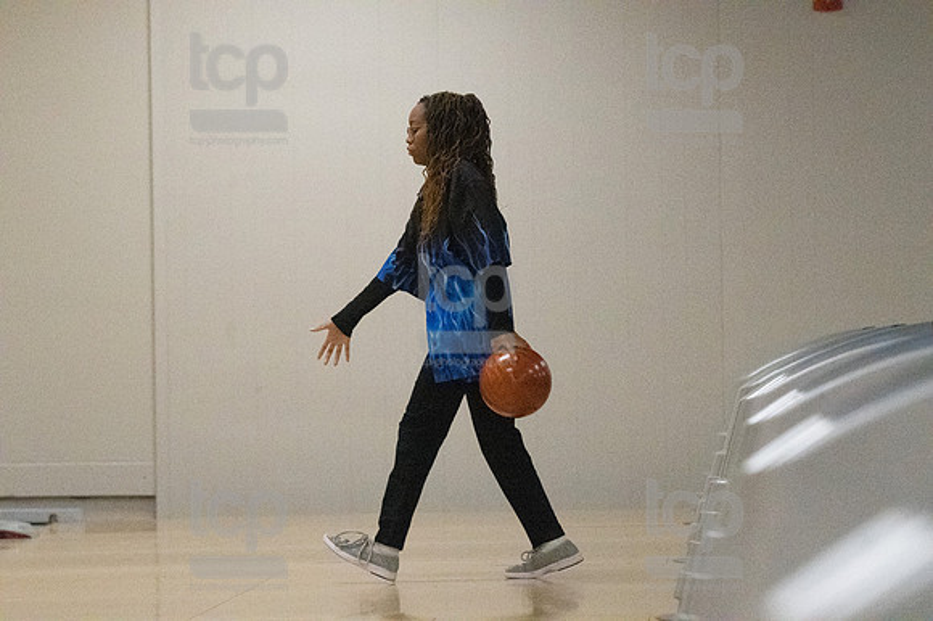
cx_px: 466
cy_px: 310
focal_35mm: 195
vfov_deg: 7.0
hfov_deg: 10.6
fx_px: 5051
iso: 10000
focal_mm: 130
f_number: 4
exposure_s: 1/1250
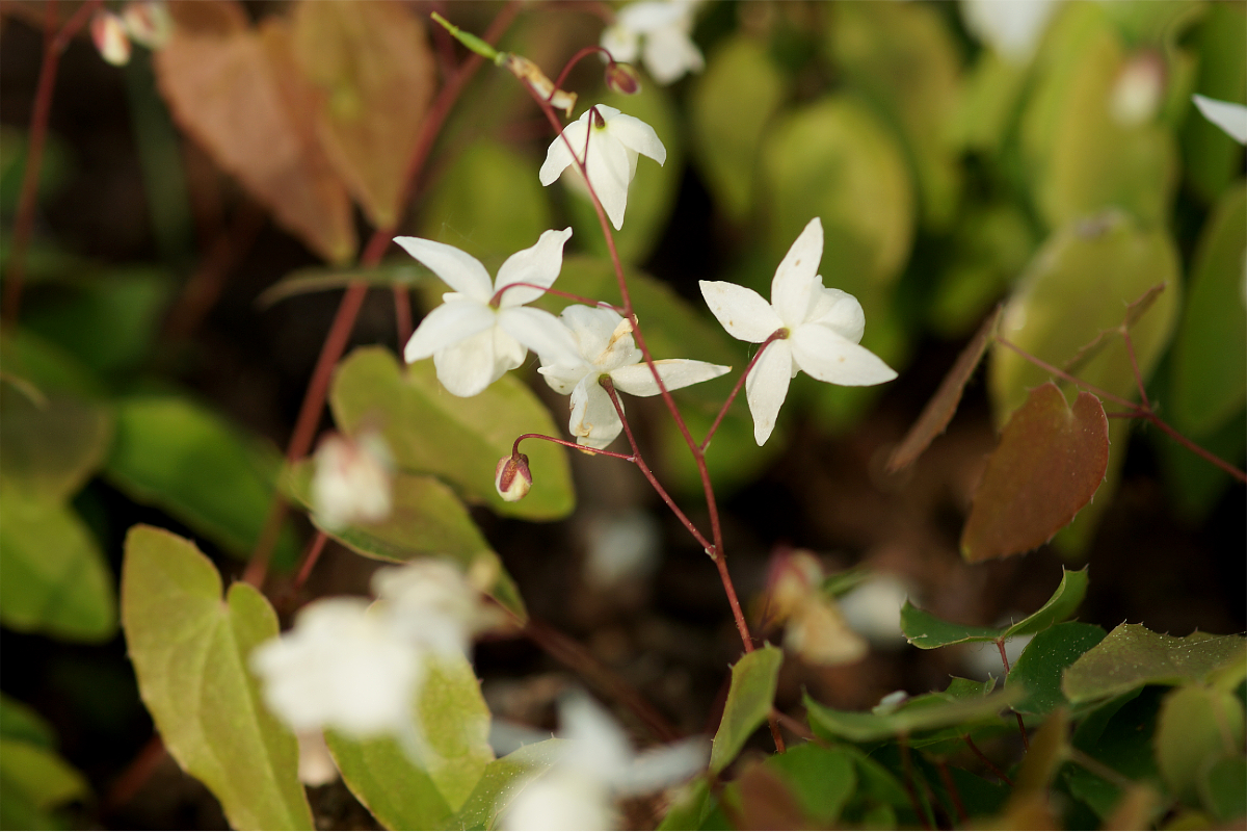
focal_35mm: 150
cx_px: 624
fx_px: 5195
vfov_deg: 9.1
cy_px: 416
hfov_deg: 13.7
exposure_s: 1/200
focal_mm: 100
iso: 100
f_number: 4
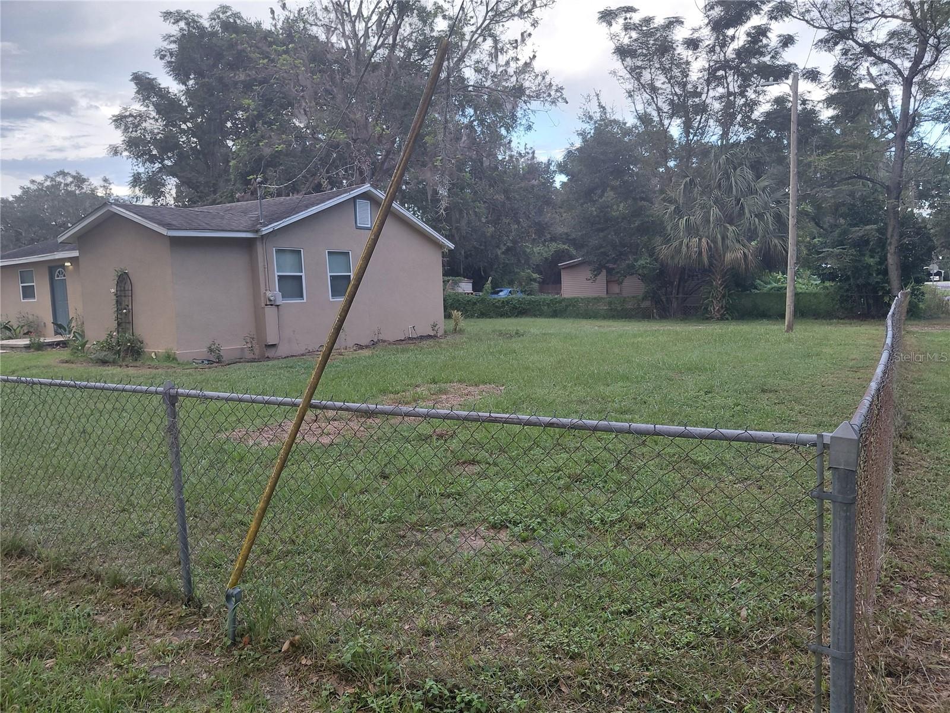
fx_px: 686
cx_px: 475
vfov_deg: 54.9
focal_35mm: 25
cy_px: 356
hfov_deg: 69.4
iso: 50
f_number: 1.8
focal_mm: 4.69
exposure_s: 1/100
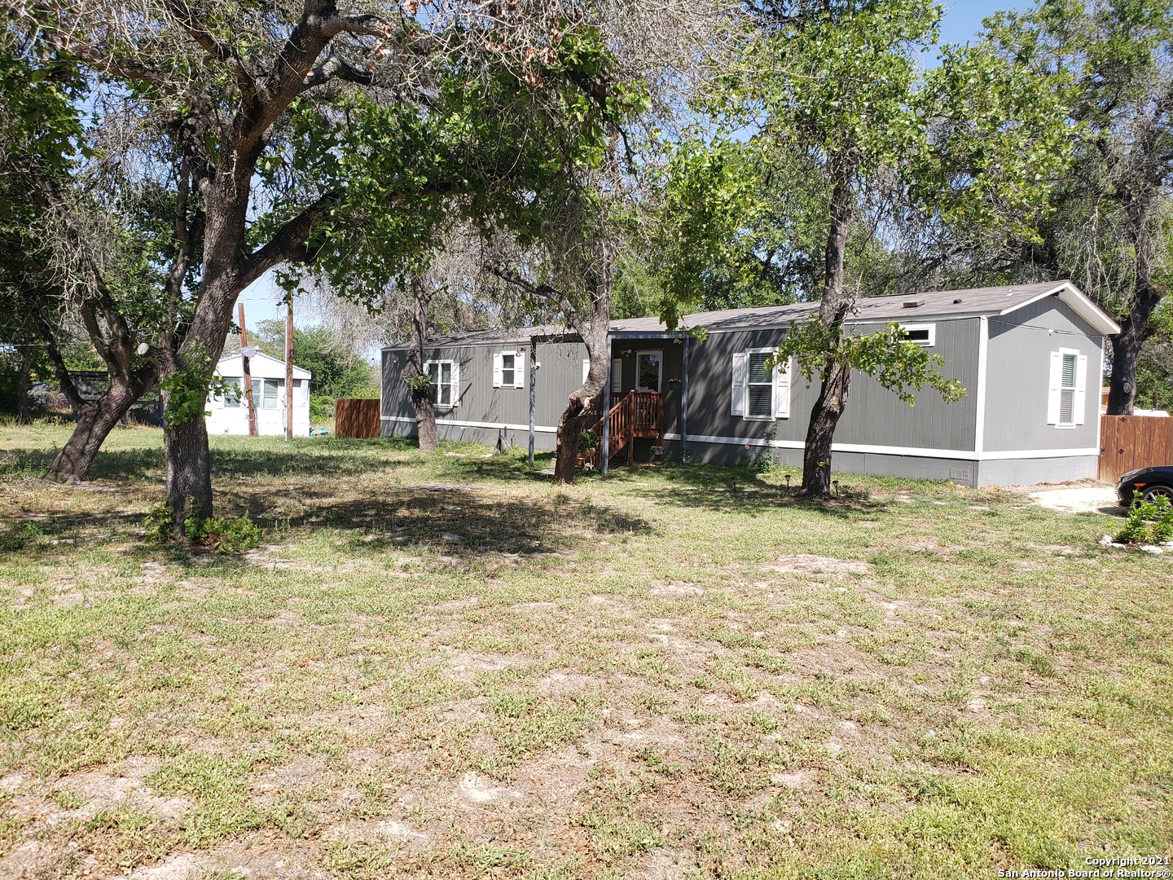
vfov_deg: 53.1
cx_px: 586
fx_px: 881
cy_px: 440
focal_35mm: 26
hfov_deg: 67.3
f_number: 2.4
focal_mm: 4.3
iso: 50
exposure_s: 1/720
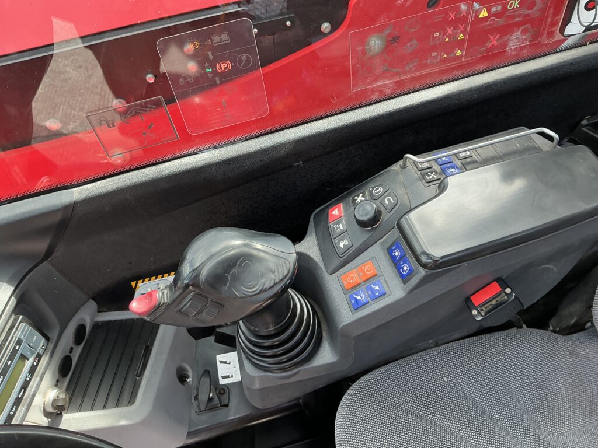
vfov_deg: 49.7
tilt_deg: -48.7
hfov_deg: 63.4
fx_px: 484
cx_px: 299
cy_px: 224
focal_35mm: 28
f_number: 1.8
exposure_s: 1/122
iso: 40
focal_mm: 3
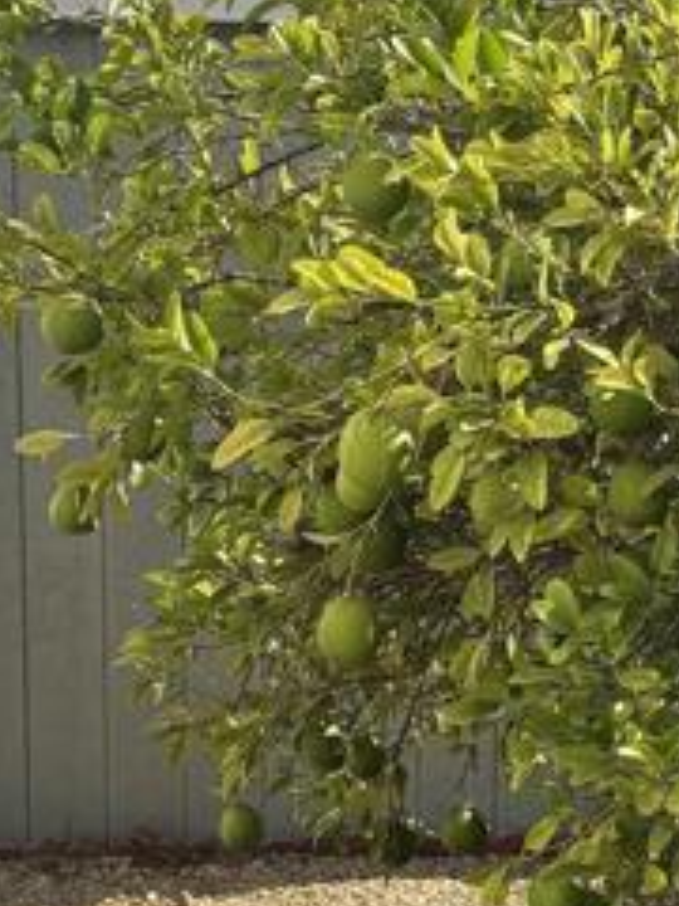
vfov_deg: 17.6
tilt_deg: -8.2
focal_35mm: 111
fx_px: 2903
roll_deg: -2.0
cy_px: 717
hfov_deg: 13.3
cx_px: 464
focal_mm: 5.96
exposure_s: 1/2538
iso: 50
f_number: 1.6
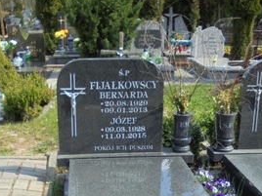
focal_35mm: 62
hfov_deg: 31.2
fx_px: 469
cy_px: 189
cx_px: 116
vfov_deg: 22.8
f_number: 3.5
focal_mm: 4.6
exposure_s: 1/400
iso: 100
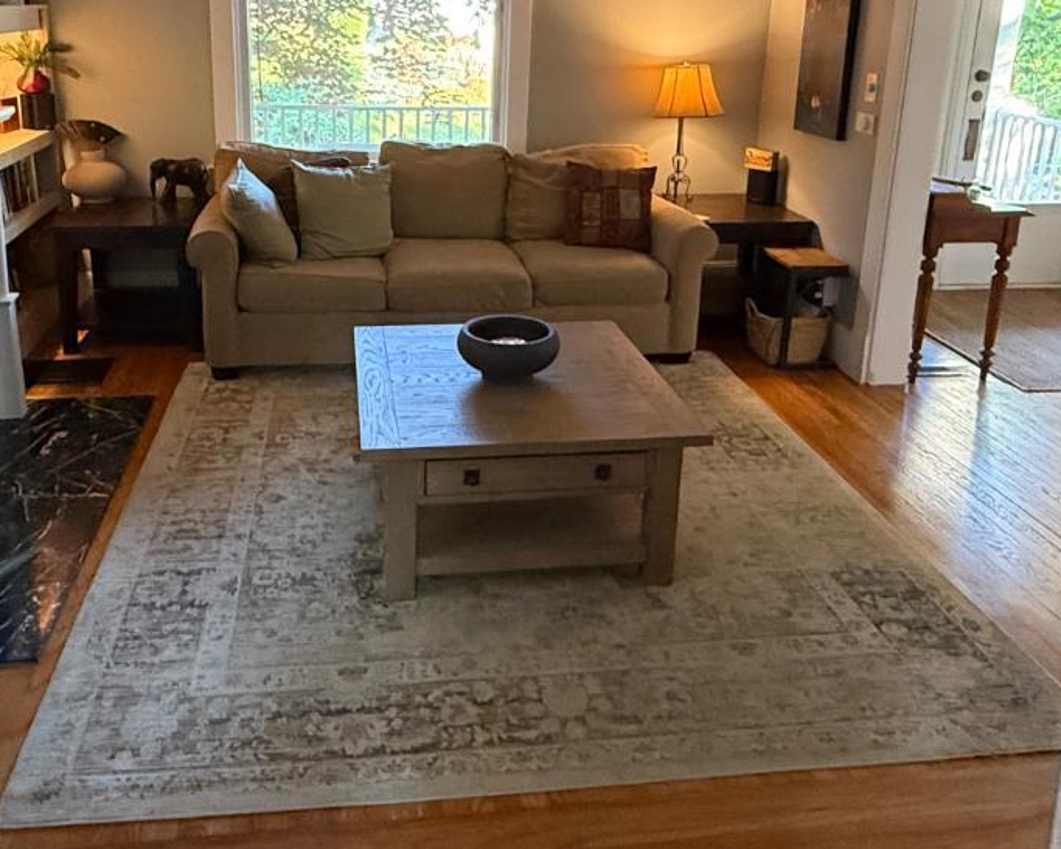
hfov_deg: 58.5
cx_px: 460
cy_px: 229
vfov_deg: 47.0
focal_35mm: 30
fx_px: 942
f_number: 2.2
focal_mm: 2.22
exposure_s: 1/59
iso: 500
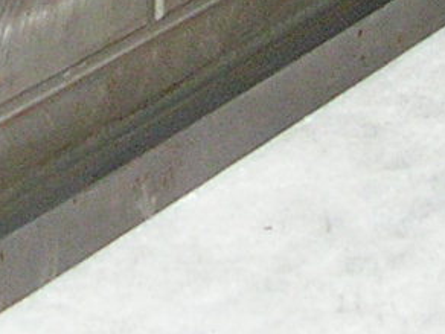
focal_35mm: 208
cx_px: 305
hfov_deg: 9.5
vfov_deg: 6.6
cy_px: -580
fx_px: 2674
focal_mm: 5.8
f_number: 2.8
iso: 152
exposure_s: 1/60.1
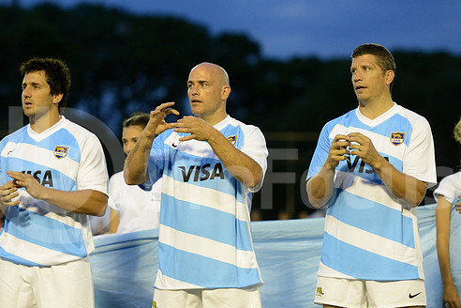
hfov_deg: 12.0
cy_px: 177
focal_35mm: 171
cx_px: 220
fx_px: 2190
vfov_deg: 8.0
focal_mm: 145
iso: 2000
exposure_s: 1/400
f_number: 2.8
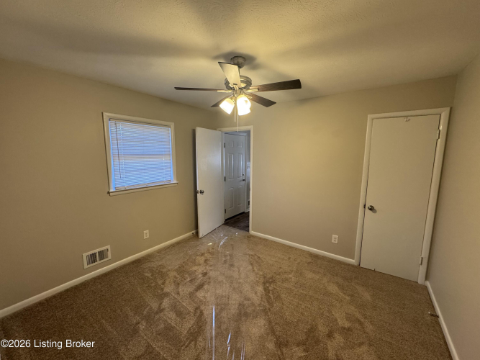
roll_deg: -0.6
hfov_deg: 102.1
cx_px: 240
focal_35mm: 14
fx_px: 194
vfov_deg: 85.7
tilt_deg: -8.2
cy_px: 180
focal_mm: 2.22
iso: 320
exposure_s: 1/99
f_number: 2.2
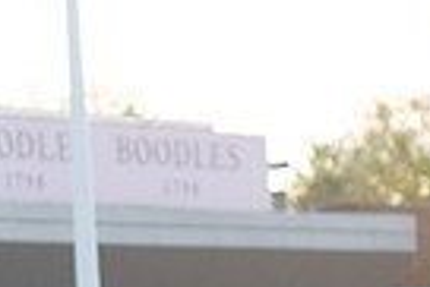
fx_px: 3814
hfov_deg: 6.4
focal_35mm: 319
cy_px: 544
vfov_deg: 4.3
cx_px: -224
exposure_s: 1/1000
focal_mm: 50
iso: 640
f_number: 3.5
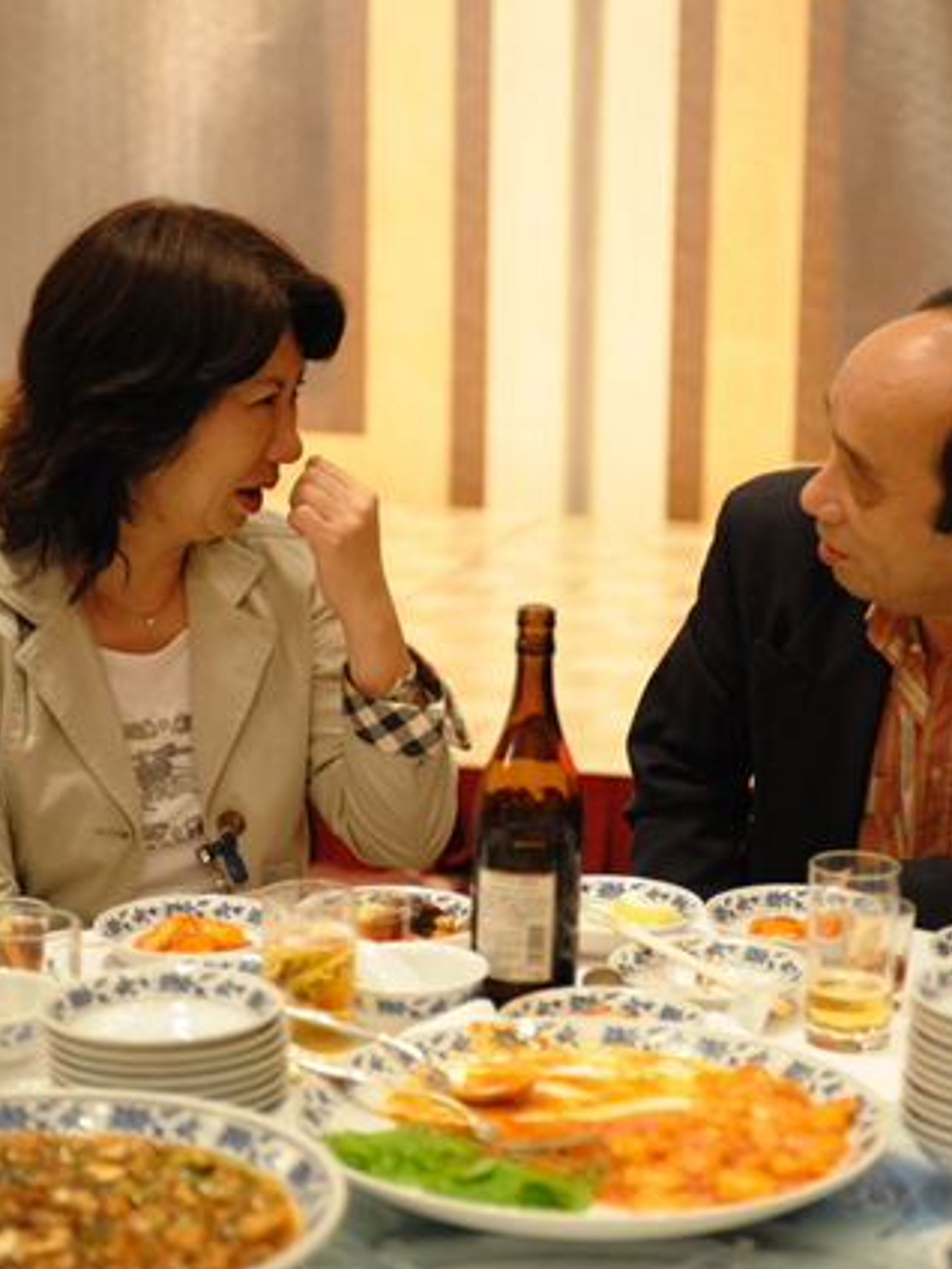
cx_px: 659
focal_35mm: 90
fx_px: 3300
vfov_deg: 21.8
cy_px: 634
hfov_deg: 16.4
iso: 3600
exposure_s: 1/125
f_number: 2.8
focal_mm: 62
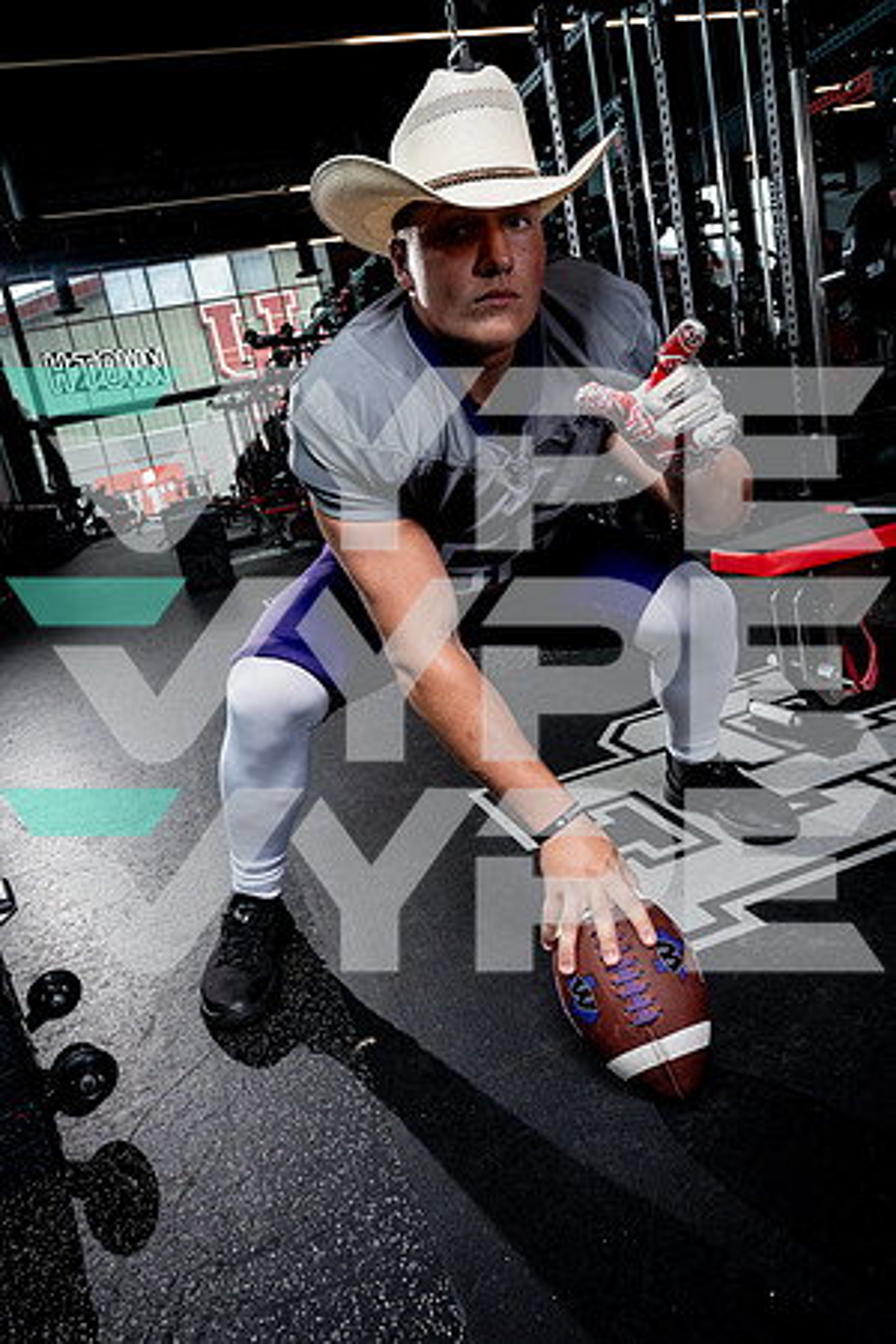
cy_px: 672
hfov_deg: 51.3
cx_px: 448
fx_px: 933
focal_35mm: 25
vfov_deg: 71.5
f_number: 8
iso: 640
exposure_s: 1/250
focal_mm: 25
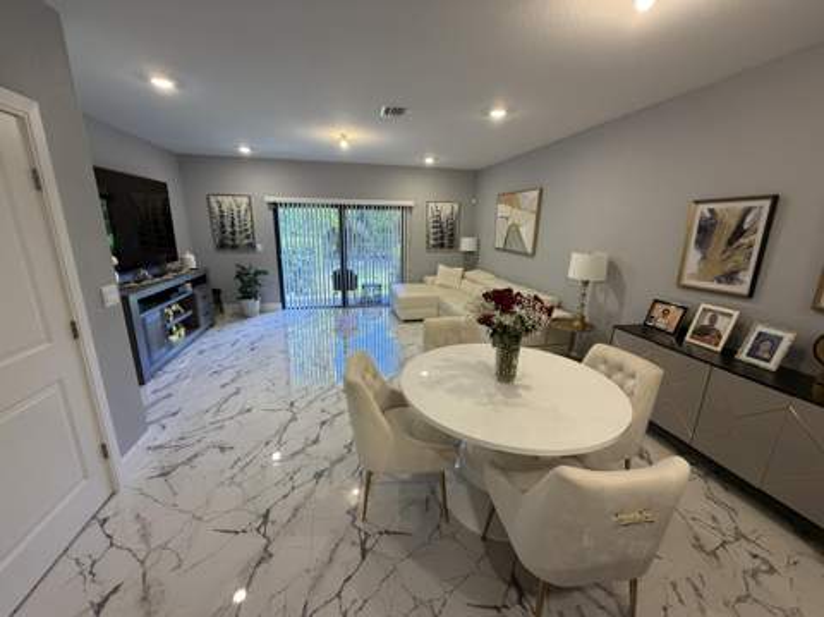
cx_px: 412
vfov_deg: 85.6
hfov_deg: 102.1
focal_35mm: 14
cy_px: 308
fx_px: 333
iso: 320
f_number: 2.2
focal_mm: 2.22
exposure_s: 1/120
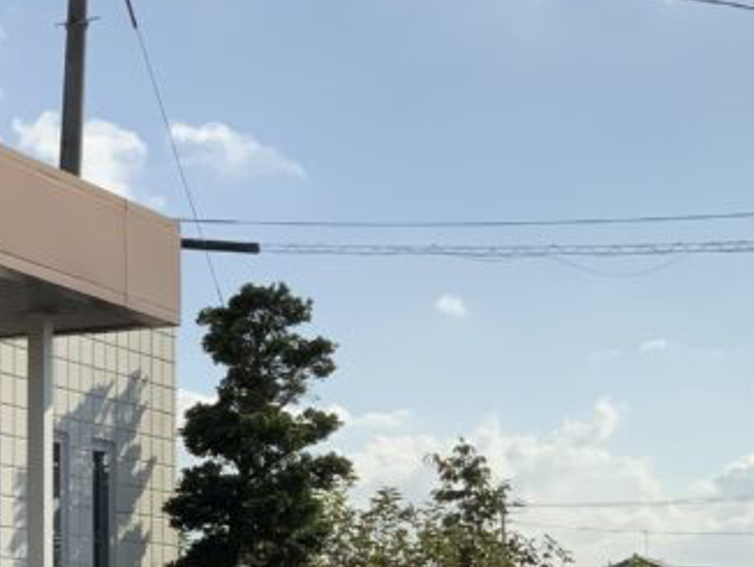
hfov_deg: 19.6
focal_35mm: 91
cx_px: -257
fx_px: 1984
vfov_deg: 16.1
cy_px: 456
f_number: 1.8
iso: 16
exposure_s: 1/2801
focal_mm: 3
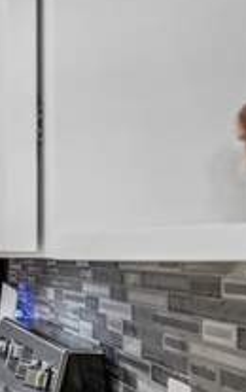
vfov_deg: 36.4
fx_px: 588
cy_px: 263
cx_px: -500
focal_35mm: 55
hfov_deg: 11.4
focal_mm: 14
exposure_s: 1/13
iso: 400
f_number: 8
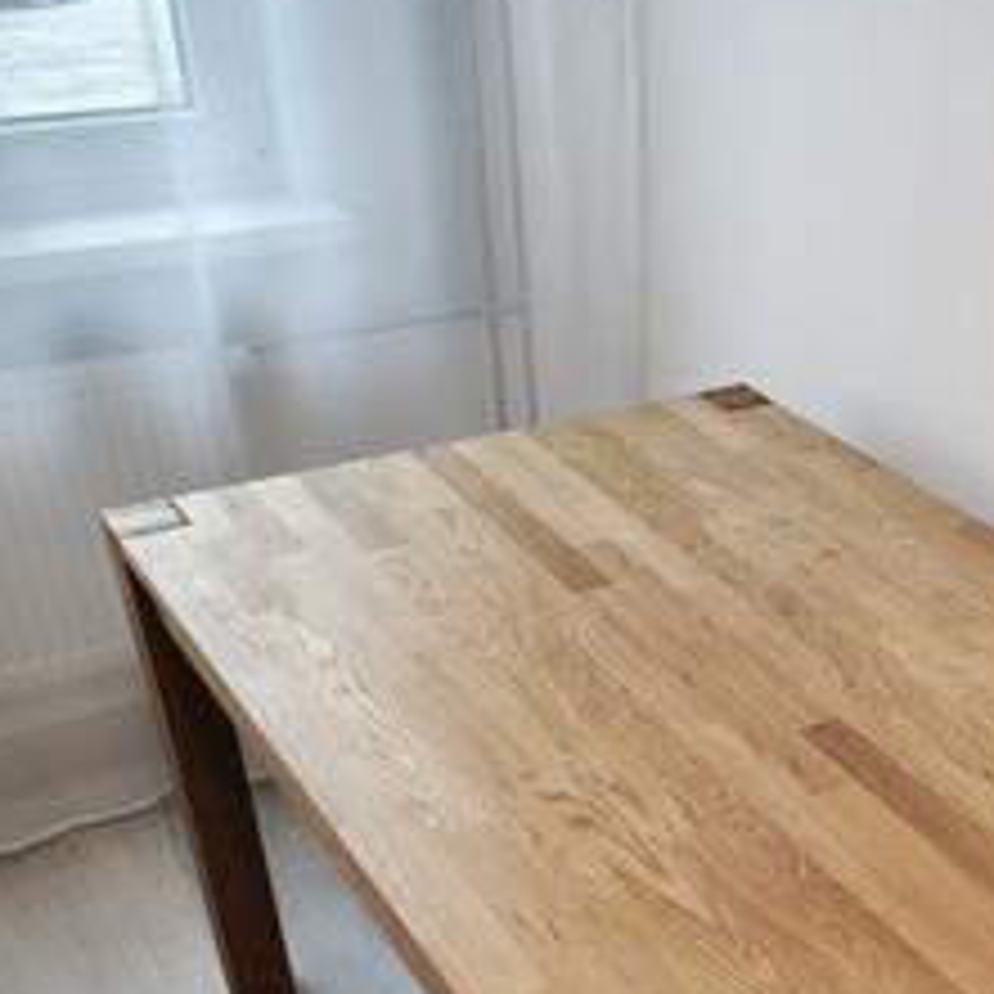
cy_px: 913
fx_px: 1494
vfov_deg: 34.5
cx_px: 749
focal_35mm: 46
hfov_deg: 35.9
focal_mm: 5.35
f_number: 1.7
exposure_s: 1/50
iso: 500
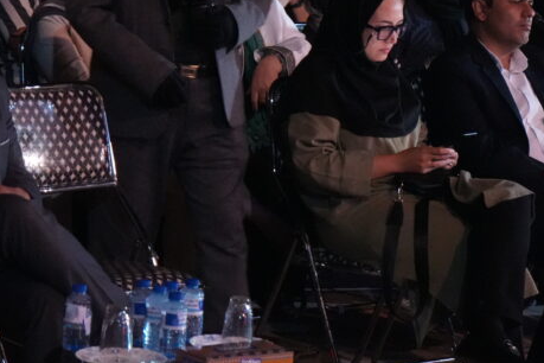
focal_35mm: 156
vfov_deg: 8.8
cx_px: 300
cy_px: 59
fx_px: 2357
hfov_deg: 13.2
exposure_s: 1/60
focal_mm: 70
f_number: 5.6
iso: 16000
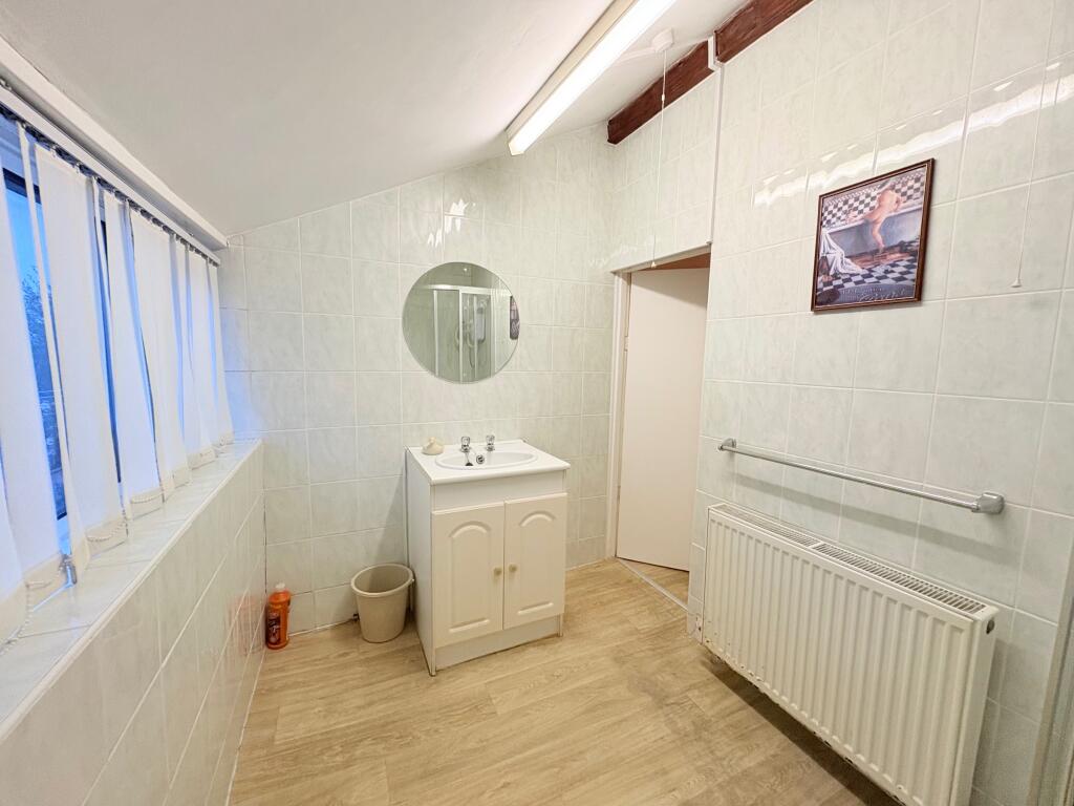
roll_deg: -0.3
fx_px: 434
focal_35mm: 14
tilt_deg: -5.7
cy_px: 403
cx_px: 537
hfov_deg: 102.1
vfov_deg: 85.7
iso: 160
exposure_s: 1/50
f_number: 2.2
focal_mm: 2.22
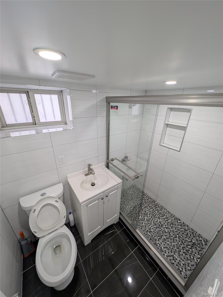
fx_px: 103
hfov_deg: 94.7
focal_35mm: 12
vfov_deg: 110.4
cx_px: 112
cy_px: 148
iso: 42
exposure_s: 1/43.2
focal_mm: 2.23
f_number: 1.95
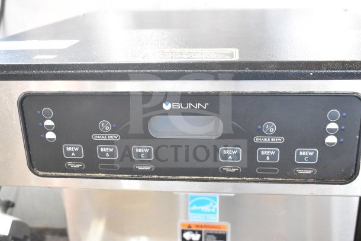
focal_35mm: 40
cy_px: 120
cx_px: 180
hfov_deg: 47.9
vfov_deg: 33.0
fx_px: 406
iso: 6400
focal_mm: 27
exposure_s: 1/125
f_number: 6.3
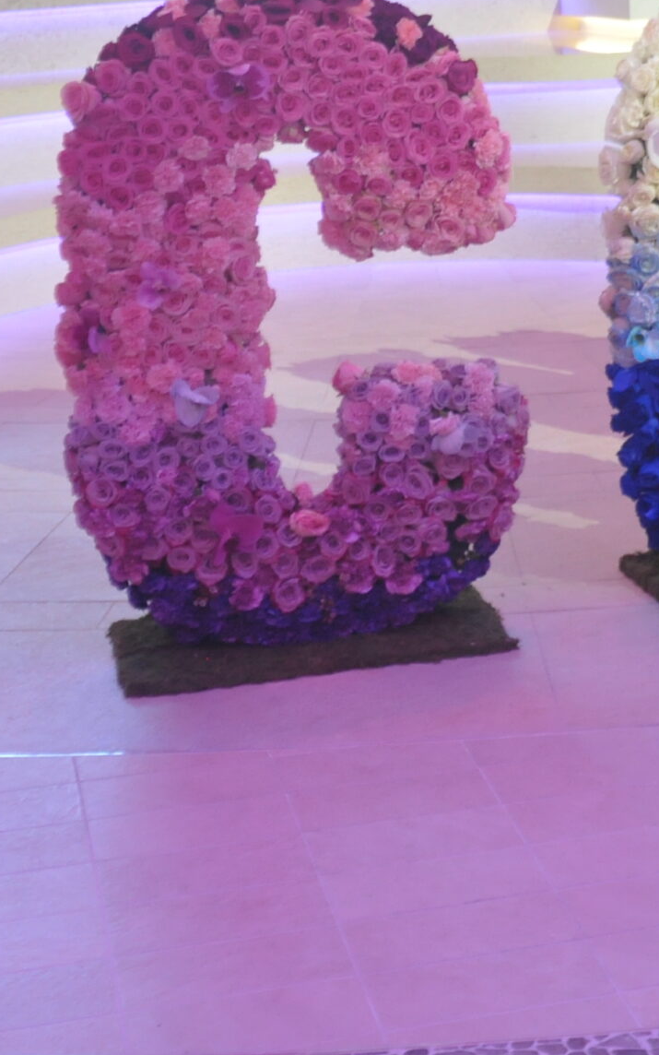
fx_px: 2356
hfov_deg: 15.8
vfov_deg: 25.0
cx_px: 494
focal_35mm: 82
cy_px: 290
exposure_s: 1/60
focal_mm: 24
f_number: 7.1
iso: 1250
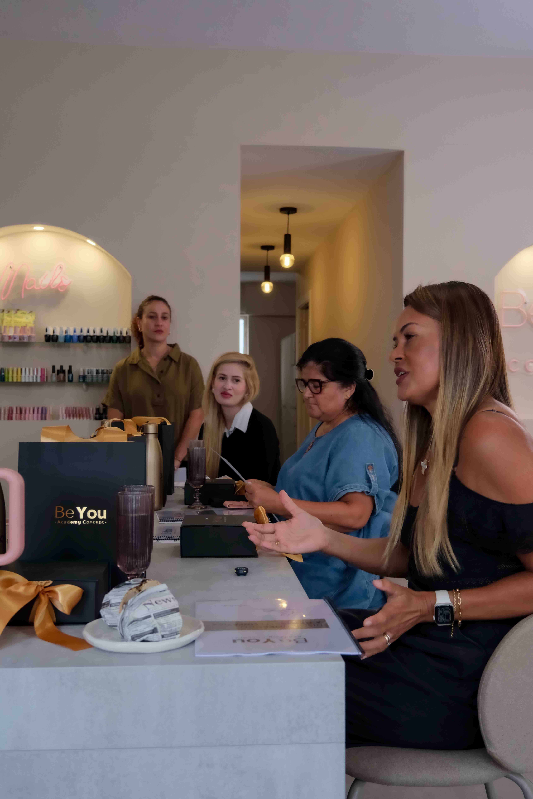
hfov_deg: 37.9
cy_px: 400
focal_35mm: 35
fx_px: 777
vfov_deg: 54.4
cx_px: 266
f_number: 4
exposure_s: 1/250
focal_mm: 23.5
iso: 1600
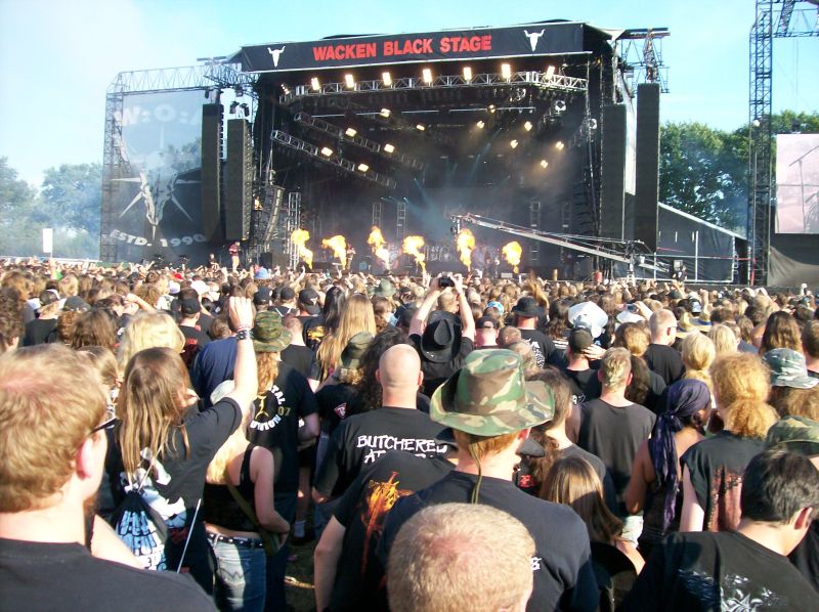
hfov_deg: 51.4
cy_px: 306
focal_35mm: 36
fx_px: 851
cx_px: 410
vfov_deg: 39.6
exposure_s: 1/399
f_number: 2.7
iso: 80
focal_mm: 6
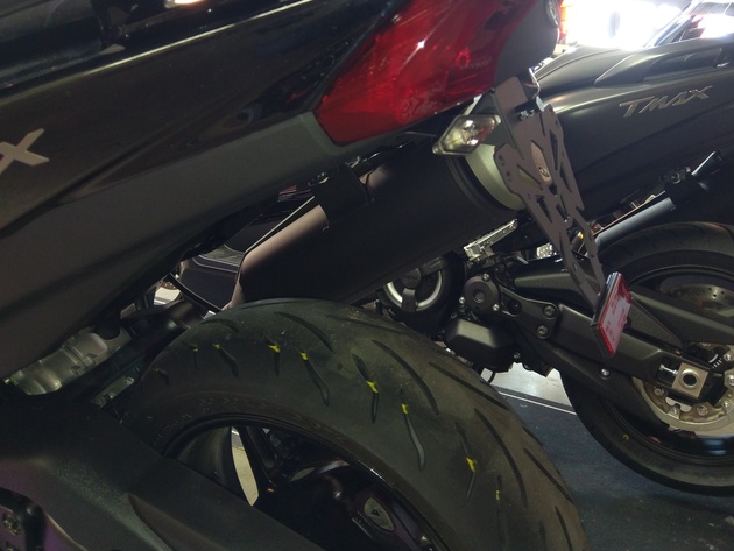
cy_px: 214
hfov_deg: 55.3
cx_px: 353
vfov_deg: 42.7
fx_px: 700
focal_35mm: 33
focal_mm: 4.58
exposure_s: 1/33
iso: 200
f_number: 1.8
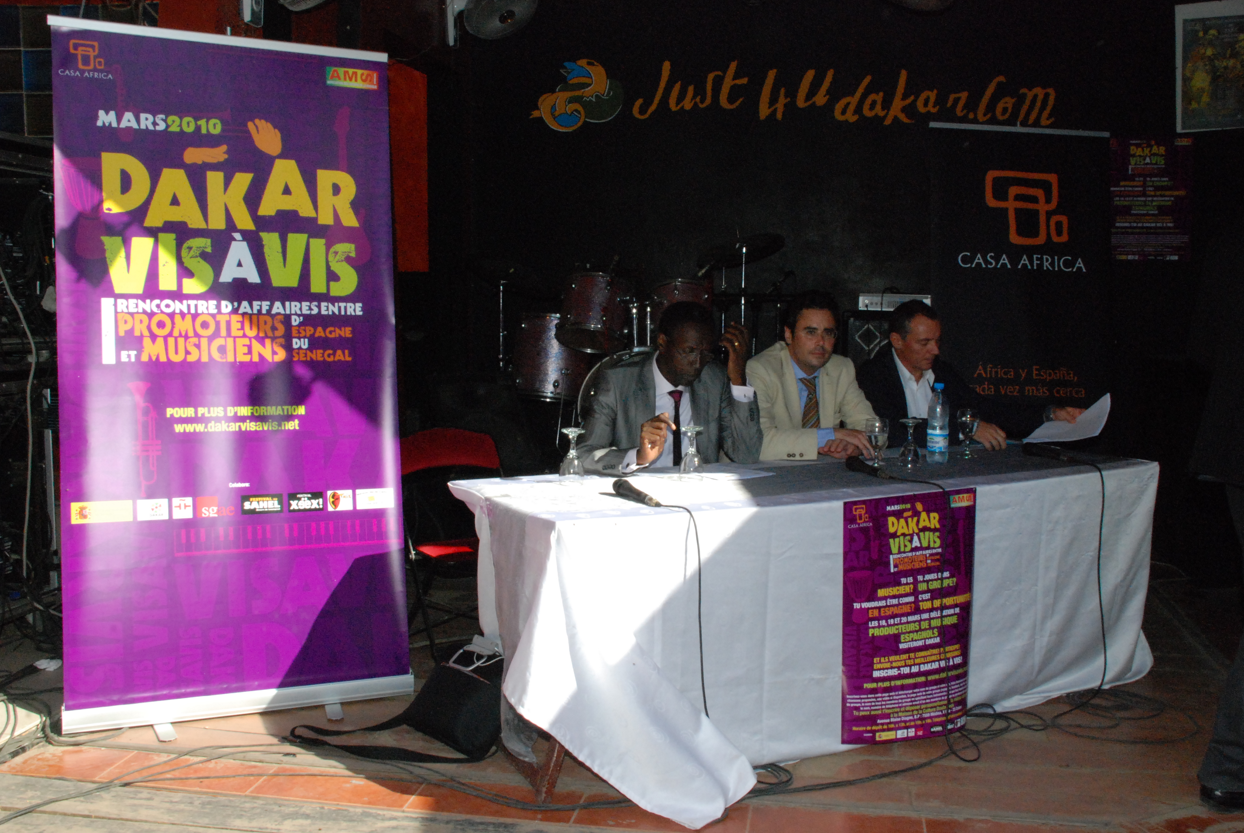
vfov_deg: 40.1
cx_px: 641
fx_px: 1142
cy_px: 388
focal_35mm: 33
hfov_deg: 57.2
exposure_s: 1/200
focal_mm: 20
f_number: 20
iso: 1250
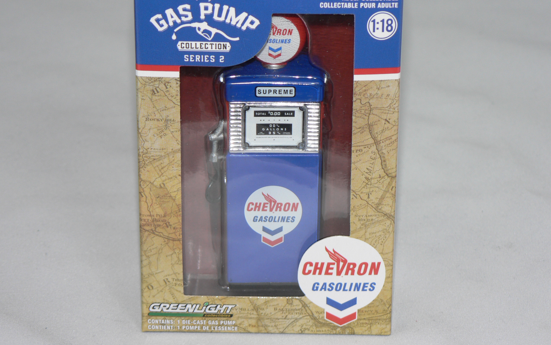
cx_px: 276
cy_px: 140
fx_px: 1952
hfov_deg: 16.1
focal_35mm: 130
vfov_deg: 10.1
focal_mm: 20.3
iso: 80
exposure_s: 1/60
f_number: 3.2
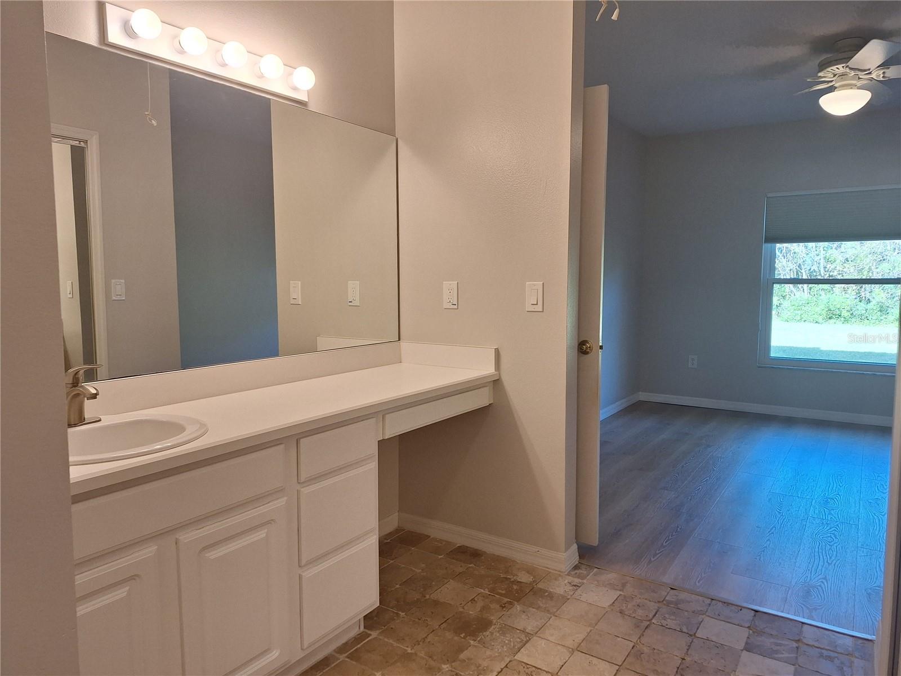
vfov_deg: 58.9
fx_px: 599
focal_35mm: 23
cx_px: 450
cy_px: 338
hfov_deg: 73.9
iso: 80
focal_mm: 5.54
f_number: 1.8
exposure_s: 1/120
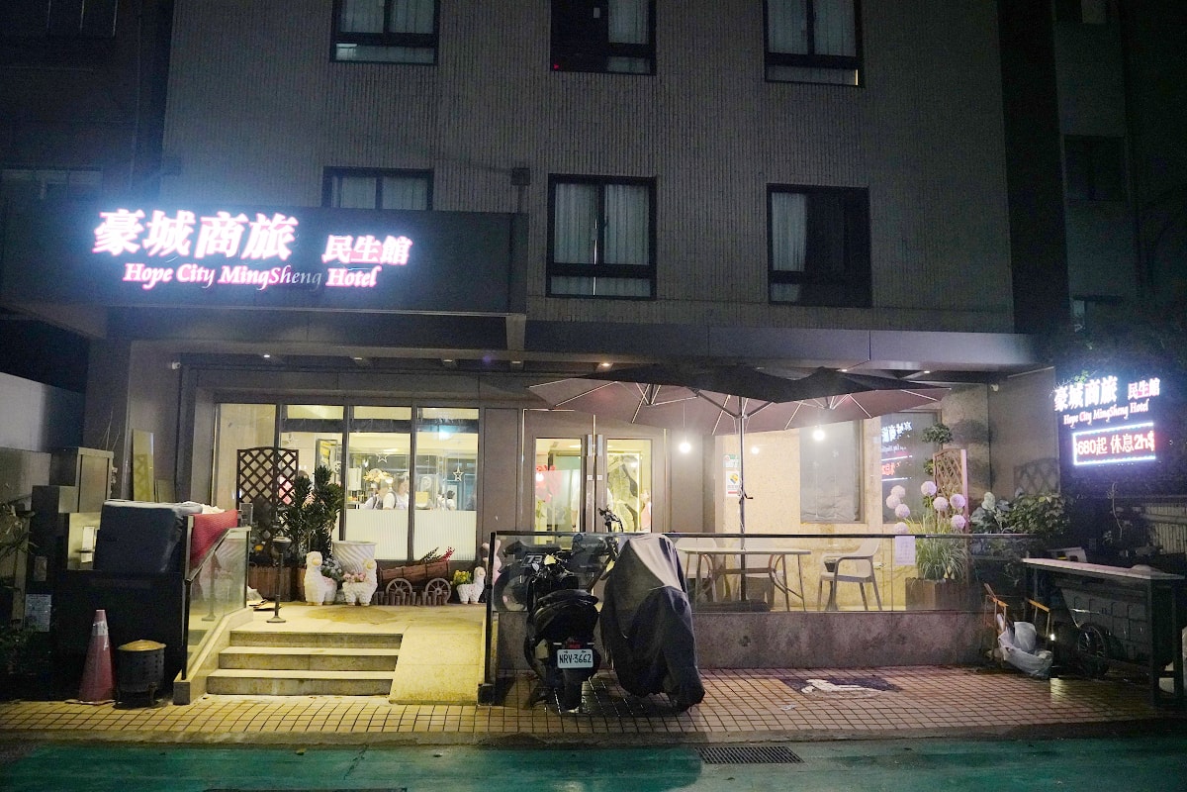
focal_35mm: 28
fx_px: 923
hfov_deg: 65.5
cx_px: 594
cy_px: 396
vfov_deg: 46.4
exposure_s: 1/160
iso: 12800
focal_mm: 28
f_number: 2.8
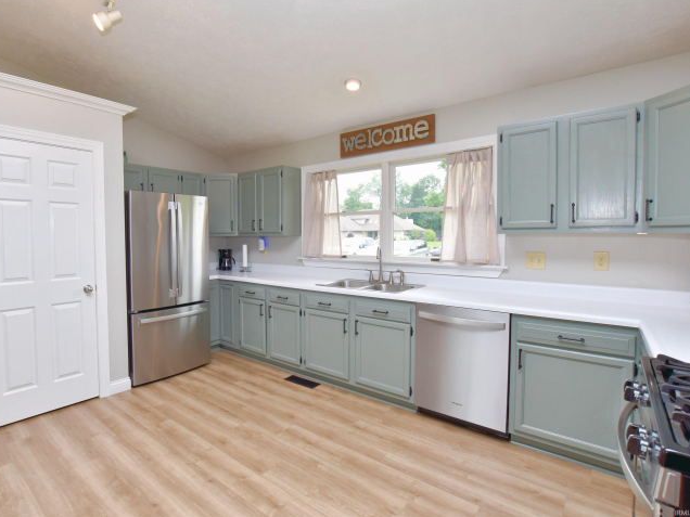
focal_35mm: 17
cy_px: 247
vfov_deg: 74.7
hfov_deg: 90.2
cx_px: 289
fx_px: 339
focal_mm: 10
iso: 400
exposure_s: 1/160
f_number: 6.3
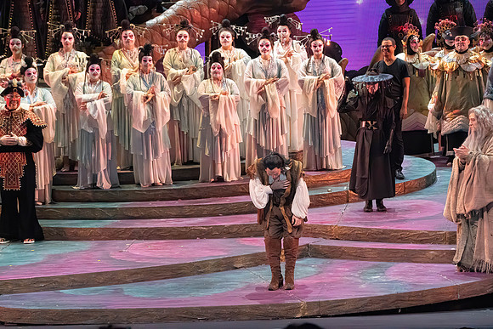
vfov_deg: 7.7
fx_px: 2452
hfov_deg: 11.5
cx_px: 246
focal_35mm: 179
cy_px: 164
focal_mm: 179
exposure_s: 1/1000
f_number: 10
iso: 20000
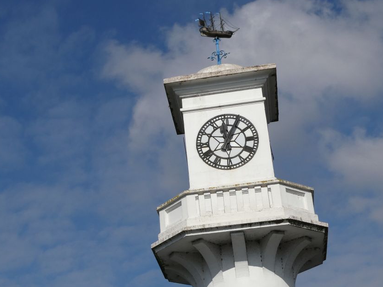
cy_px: 188
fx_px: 852
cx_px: 135
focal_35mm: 77
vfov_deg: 19.1
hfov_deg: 25.2
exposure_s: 1/2000
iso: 80
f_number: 4.1
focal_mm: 9
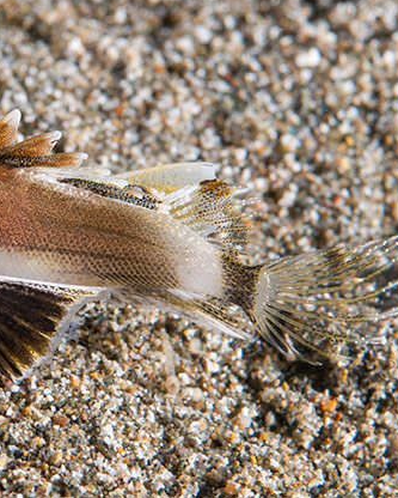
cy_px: 248
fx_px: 1884
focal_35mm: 128
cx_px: 82
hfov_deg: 12.0
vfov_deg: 15.0
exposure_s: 1/60
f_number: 22
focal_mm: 60
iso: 100
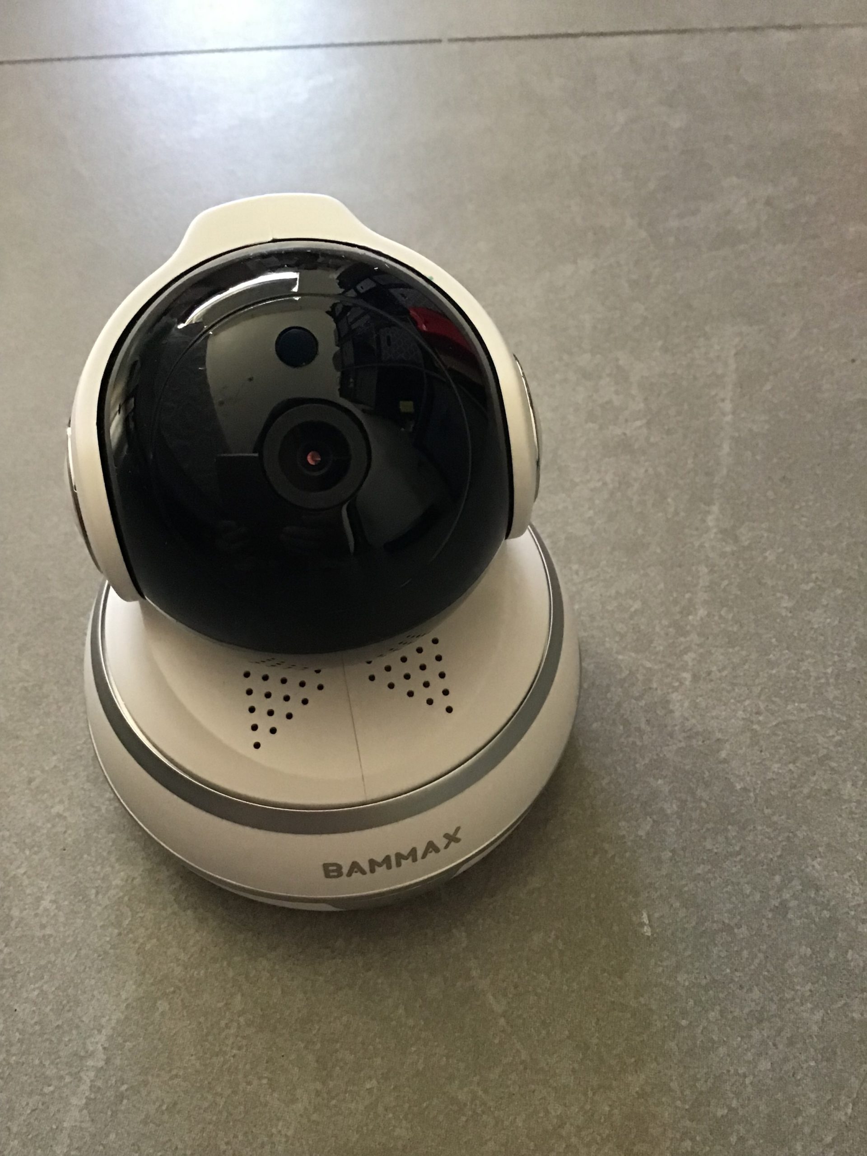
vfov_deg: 58.4
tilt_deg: -56.4
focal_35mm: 31
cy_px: 578
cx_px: 434
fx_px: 1035
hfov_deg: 45.4
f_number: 2.4
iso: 200
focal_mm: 3.3
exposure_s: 1/20
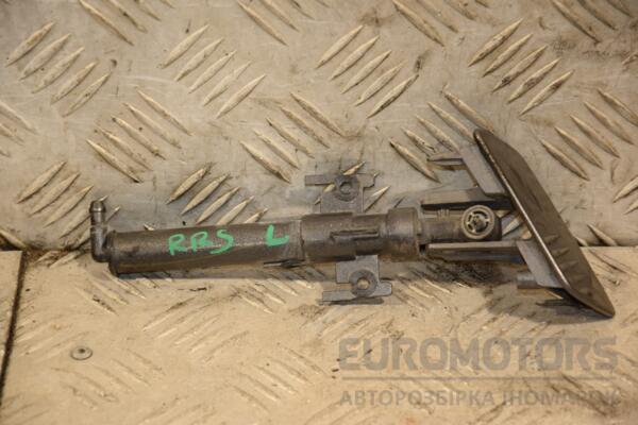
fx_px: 2791
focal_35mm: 158
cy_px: 212
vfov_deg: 8.7
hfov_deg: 13.0
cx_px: 319
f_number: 5.6
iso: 800
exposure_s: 1/125
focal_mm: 105
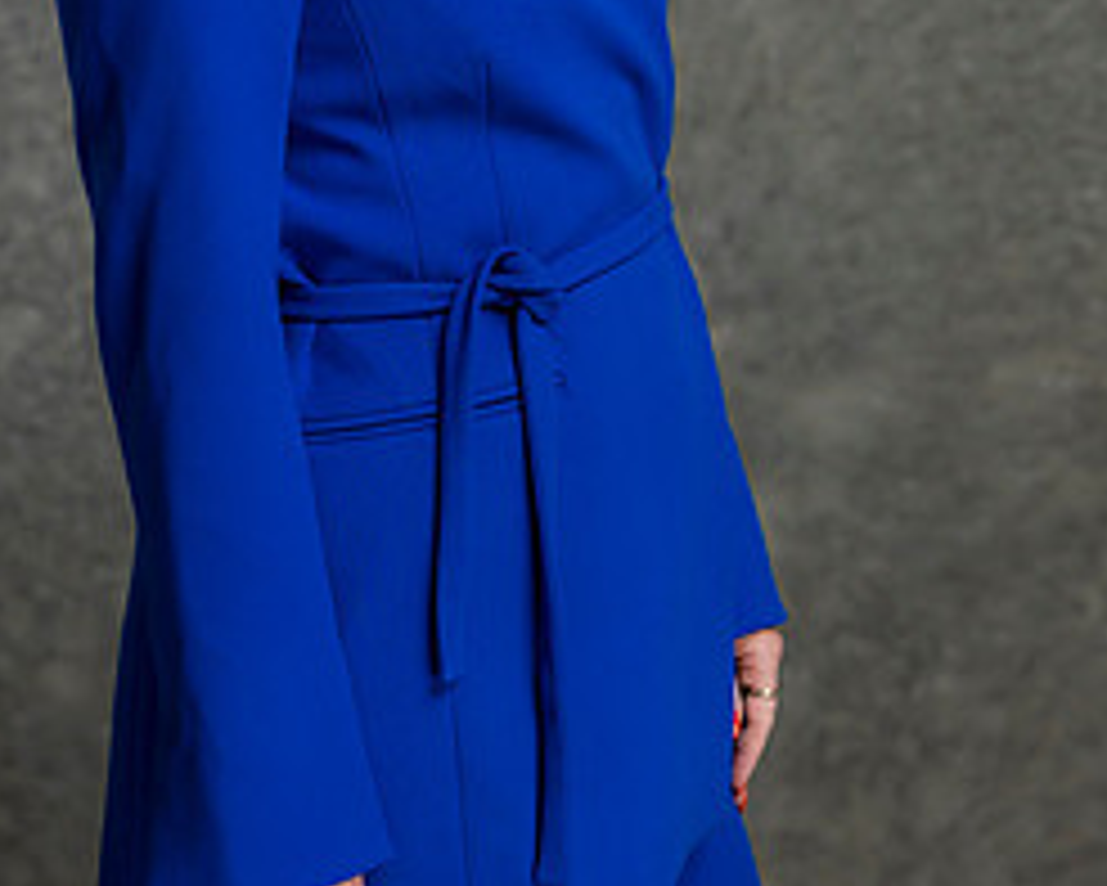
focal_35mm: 146
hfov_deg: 13.2
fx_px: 4785
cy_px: -76
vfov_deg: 10.5
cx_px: 486
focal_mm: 85
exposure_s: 1/200
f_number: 5
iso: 125
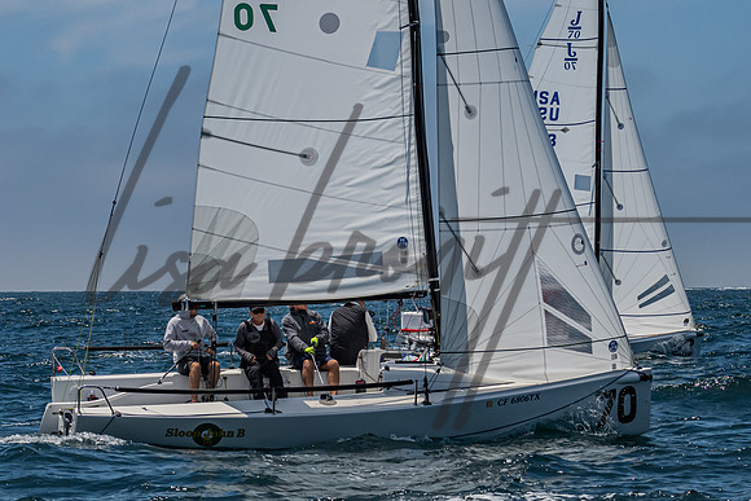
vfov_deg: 8.0
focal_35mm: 171
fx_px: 3574
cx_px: 301
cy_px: 284
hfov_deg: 12.0
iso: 400
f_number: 6.3
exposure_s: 1/3200
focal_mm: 90
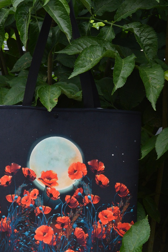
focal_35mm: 72
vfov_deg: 28.2
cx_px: 57
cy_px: 126
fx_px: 503
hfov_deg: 18.9
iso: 800
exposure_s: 1/320
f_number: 9
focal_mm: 35
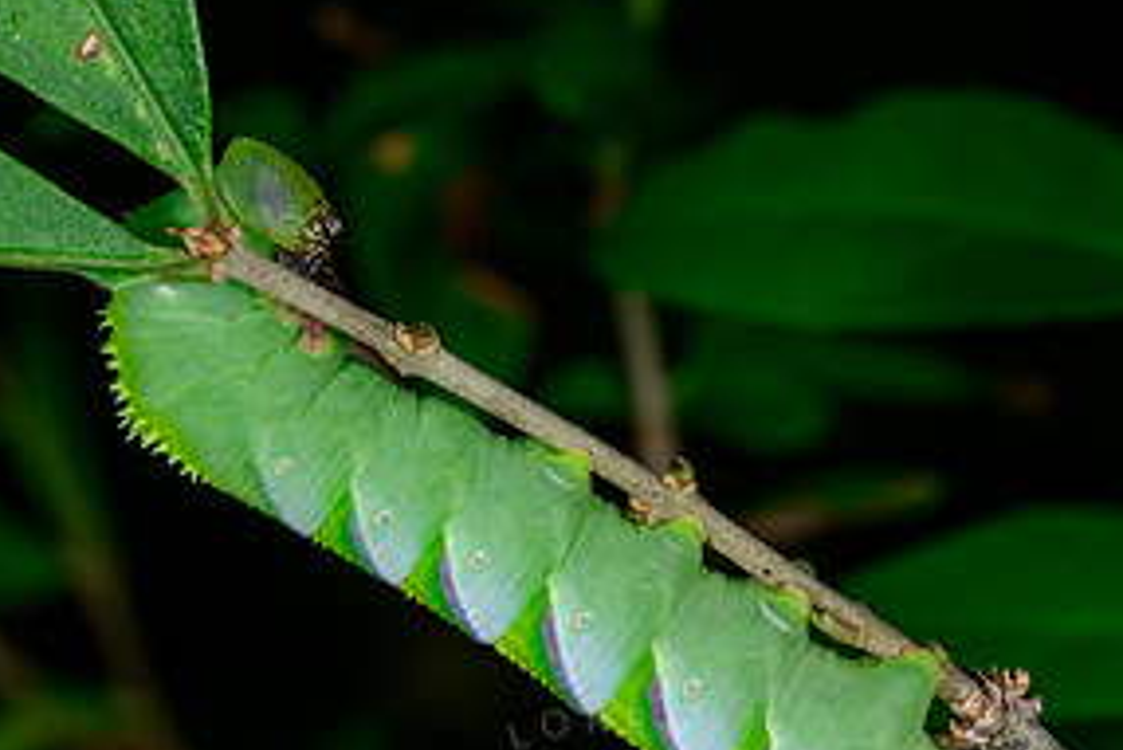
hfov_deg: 9.7
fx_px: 6647
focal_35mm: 213
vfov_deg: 6.5
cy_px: 579
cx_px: 597
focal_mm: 105
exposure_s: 1/250
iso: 64
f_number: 29
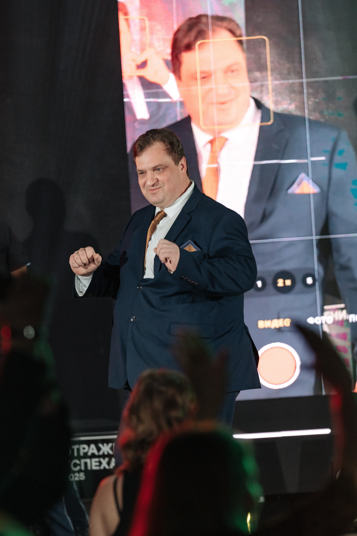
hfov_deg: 6.9
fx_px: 2975
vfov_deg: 10.3
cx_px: 178
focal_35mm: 200
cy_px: 268
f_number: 3.5
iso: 2500
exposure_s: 1/200
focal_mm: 200
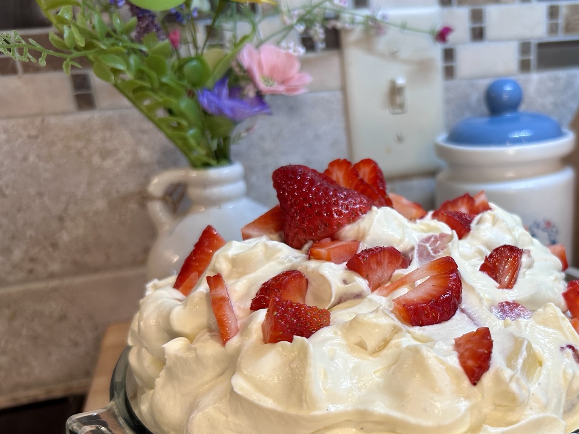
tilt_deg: -20.8
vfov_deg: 37.4
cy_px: 282
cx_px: 412
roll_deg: +3.7
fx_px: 636
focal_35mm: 38
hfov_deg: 47.7
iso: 100
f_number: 1.5
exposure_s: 1/120
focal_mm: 5.7
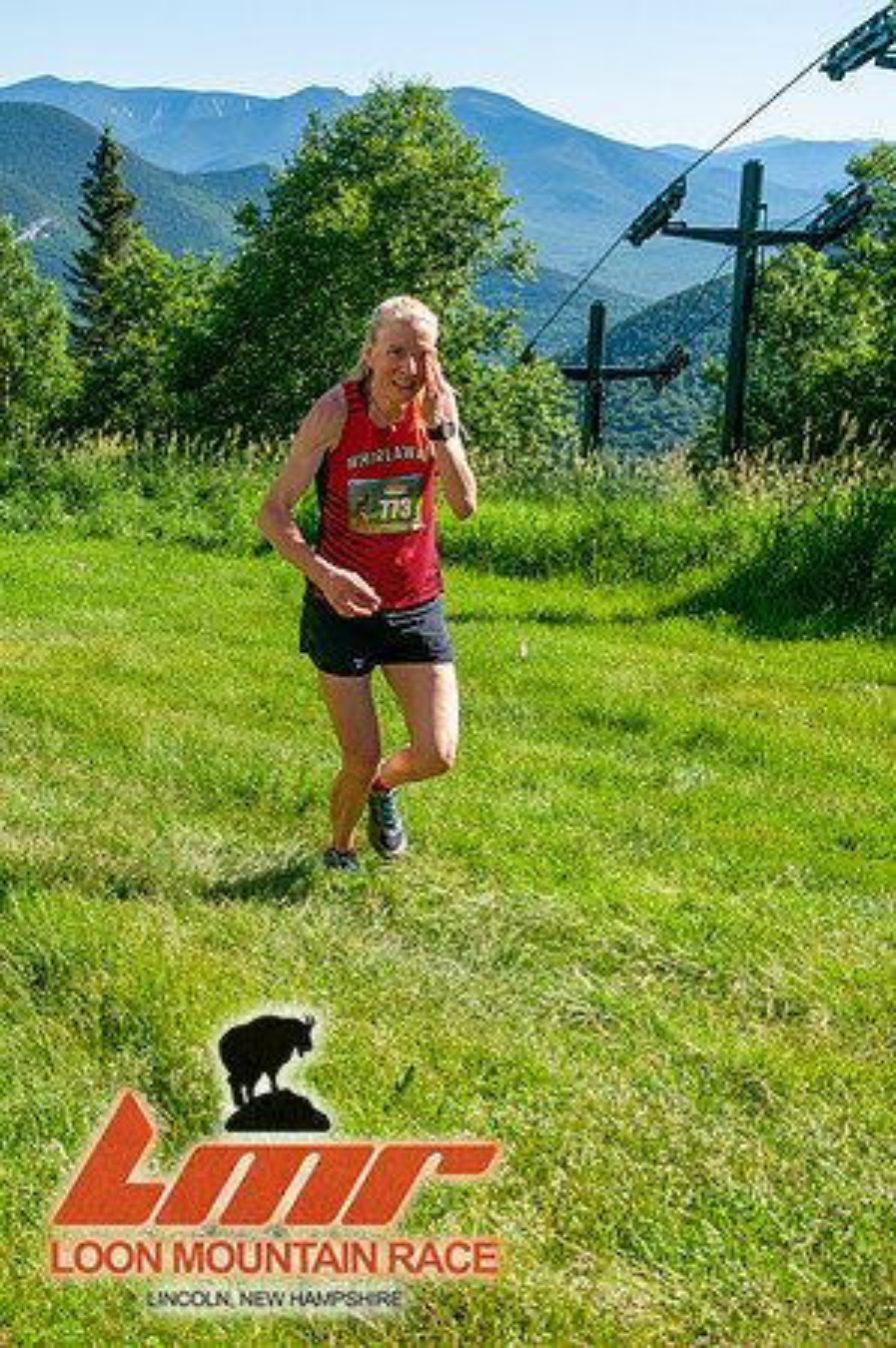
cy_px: 674
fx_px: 1908
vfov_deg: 38.9
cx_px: 448
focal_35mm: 51
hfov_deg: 26.4
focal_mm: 34
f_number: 8
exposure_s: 1/400
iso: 200
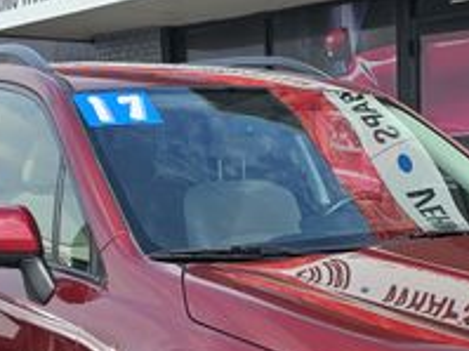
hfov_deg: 25.2
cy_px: 330
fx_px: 1002
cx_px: 453
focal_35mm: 74
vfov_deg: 19.4
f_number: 1.7
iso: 10
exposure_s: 1/554
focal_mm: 6.3
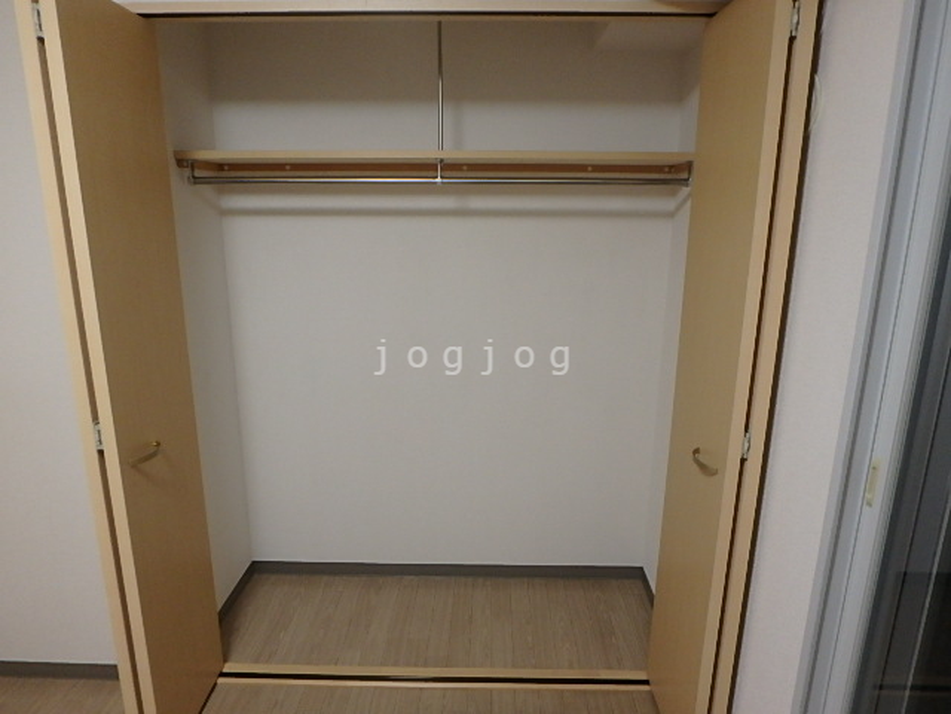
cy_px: 357
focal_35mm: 21
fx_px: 577
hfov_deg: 79.0
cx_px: 476
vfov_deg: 63.4
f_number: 3.5
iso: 320
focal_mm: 3.7
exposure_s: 1/30
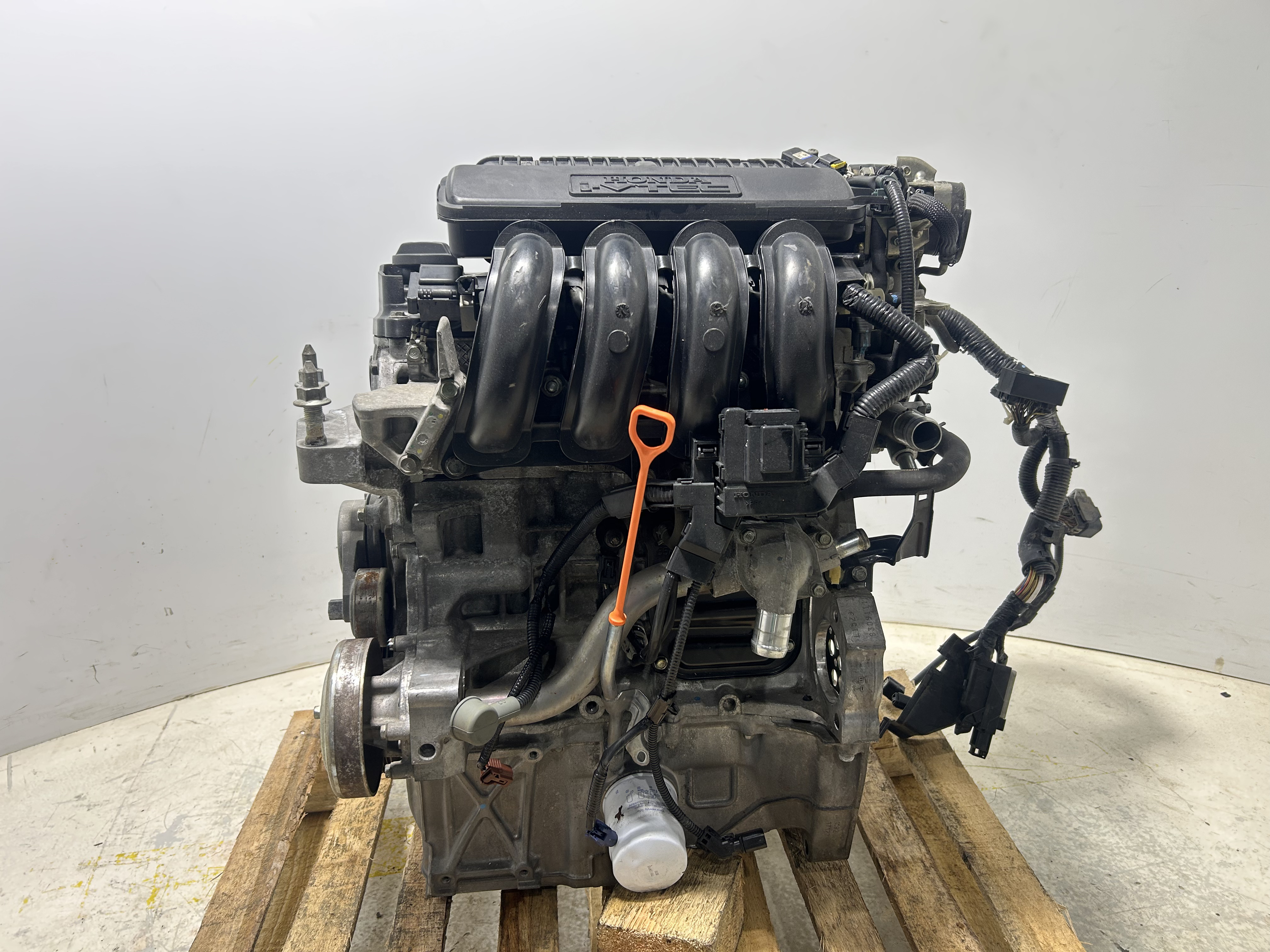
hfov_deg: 67.3
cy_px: 476
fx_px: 954
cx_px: 635
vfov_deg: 53.1
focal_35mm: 26
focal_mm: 5.7
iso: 64
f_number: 1.5
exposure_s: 1/120
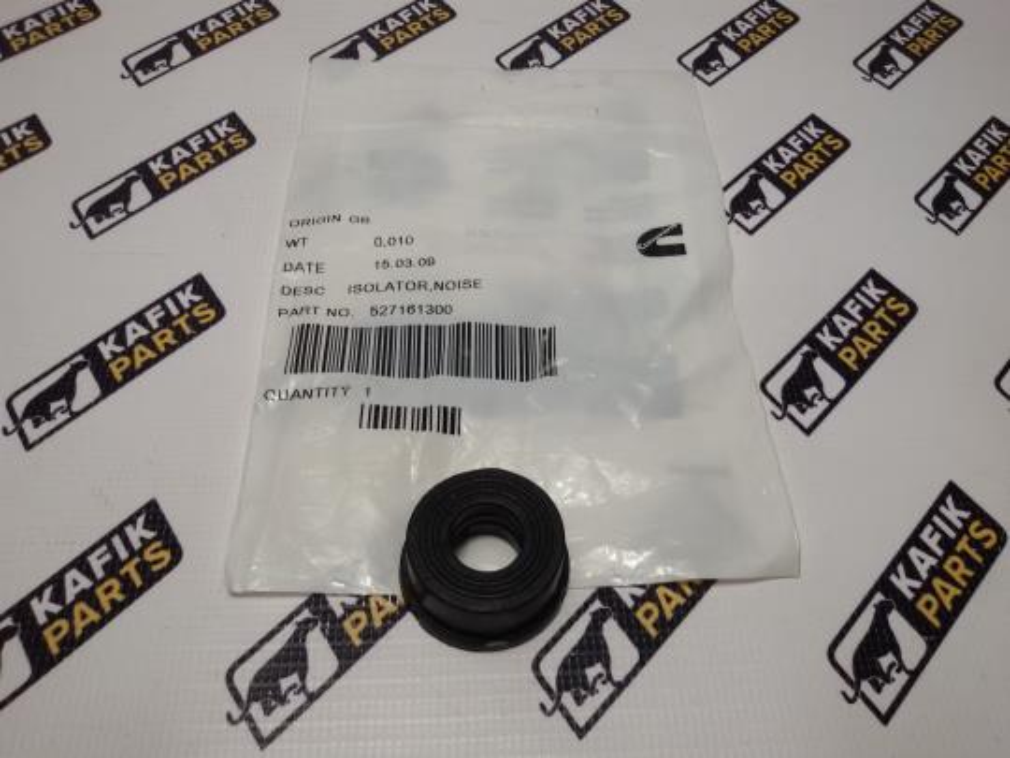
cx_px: 505
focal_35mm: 31
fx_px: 904
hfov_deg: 58.4
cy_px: 379
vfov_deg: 45.4
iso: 50
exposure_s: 1/50
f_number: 2.4
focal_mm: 2.93
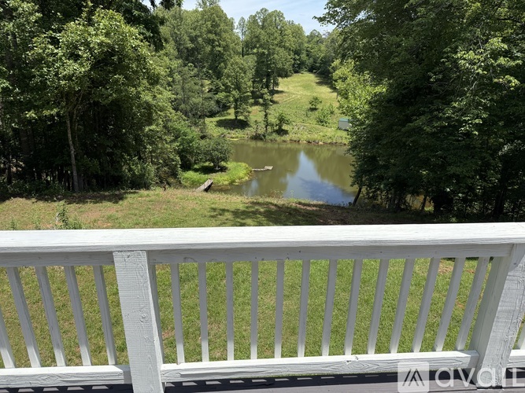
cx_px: 262
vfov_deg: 56.8
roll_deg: -0.7
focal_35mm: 24
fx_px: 364
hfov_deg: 71.6
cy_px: 196
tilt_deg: -19.8
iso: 100
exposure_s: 1/4405
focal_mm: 6.76
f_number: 1.78
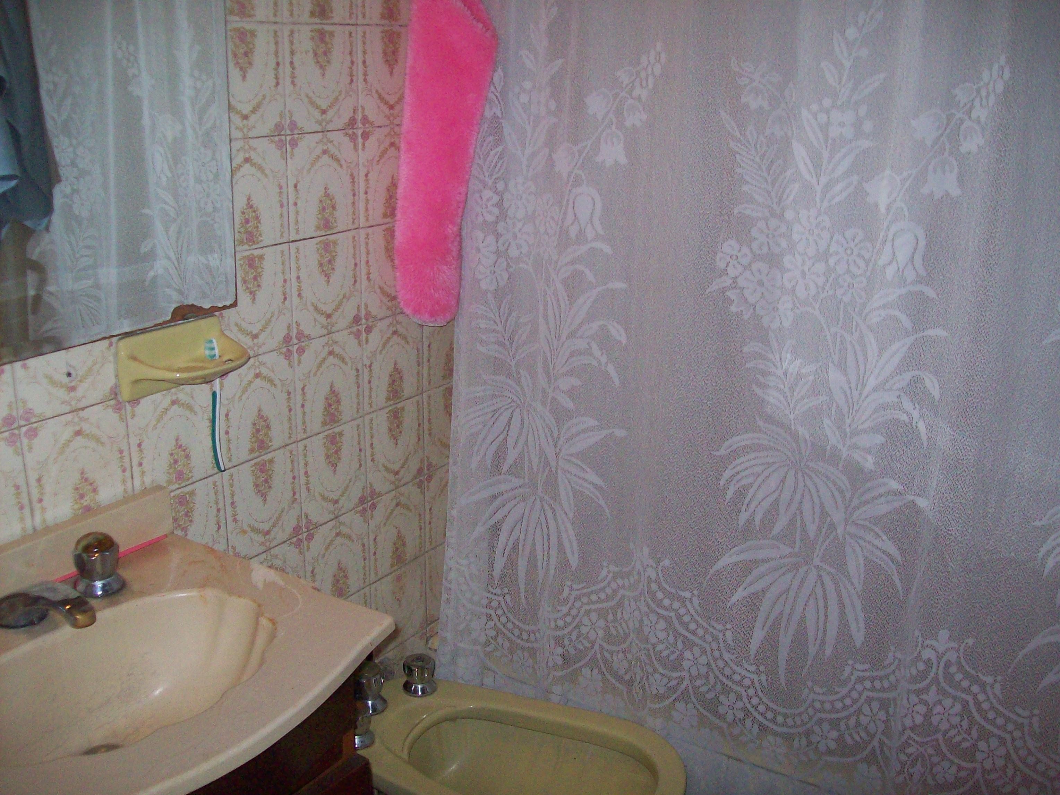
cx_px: 530
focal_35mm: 36
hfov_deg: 51.4
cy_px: 398
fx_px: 1102
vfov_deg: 39.7
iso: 200
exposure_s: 1/64
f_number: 2.7
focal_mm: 6
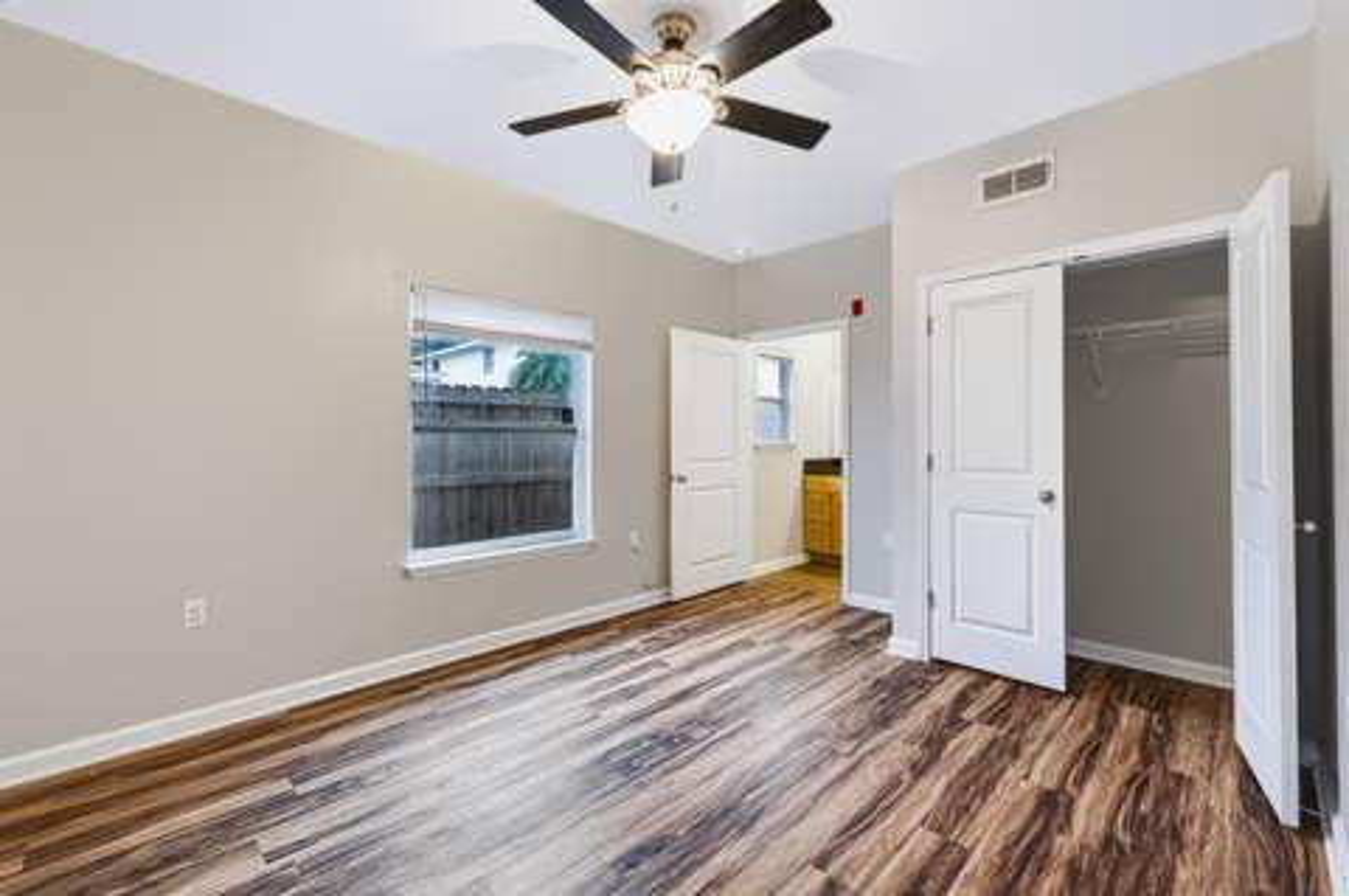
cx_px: 674
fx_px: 561
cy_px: 448
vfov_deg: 77.2
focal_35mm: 15
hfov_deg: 100.4
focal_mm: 10
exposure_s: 2
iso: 100
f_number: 9
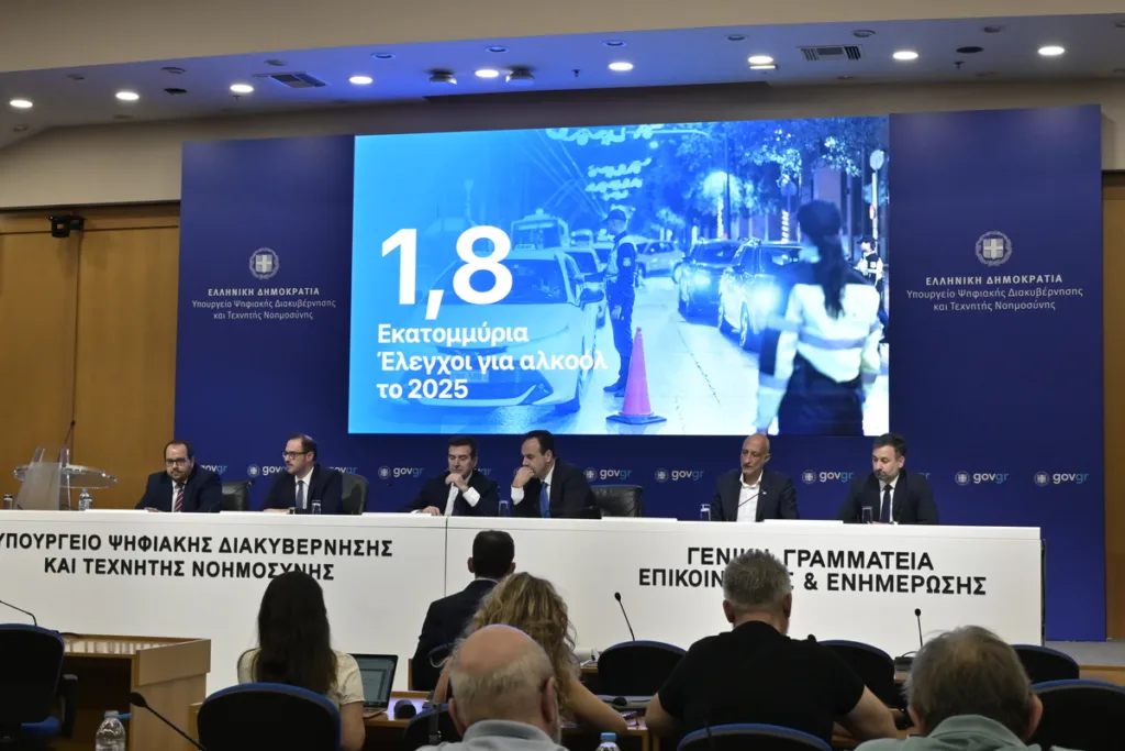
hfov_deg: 34.5
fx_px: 1813
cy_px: 376
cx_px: 562
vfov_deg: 23.4
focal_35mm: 58
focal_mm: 39
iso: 2500
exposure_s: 1/160
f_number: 8
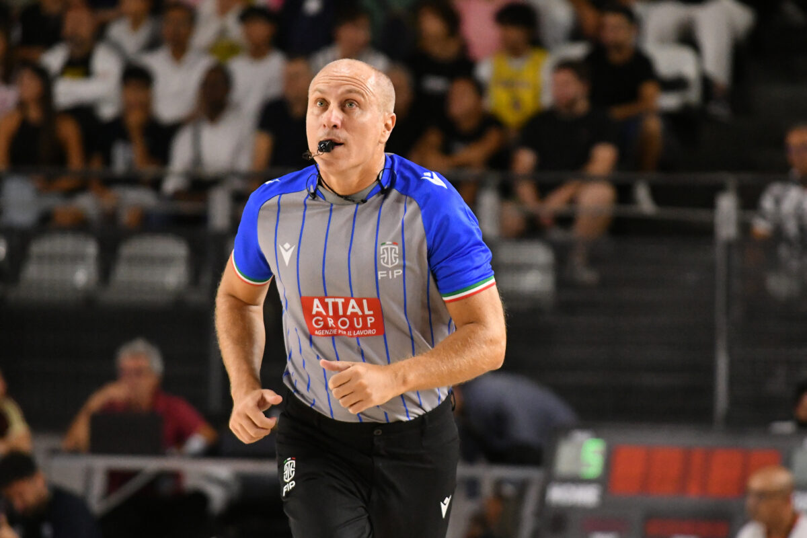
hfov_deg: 10.3
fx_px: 4483
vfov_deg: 6.9
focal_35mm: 200
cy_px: 269
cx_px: 404
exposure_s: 1/1250
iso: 5000
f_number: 4.5
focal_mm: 200
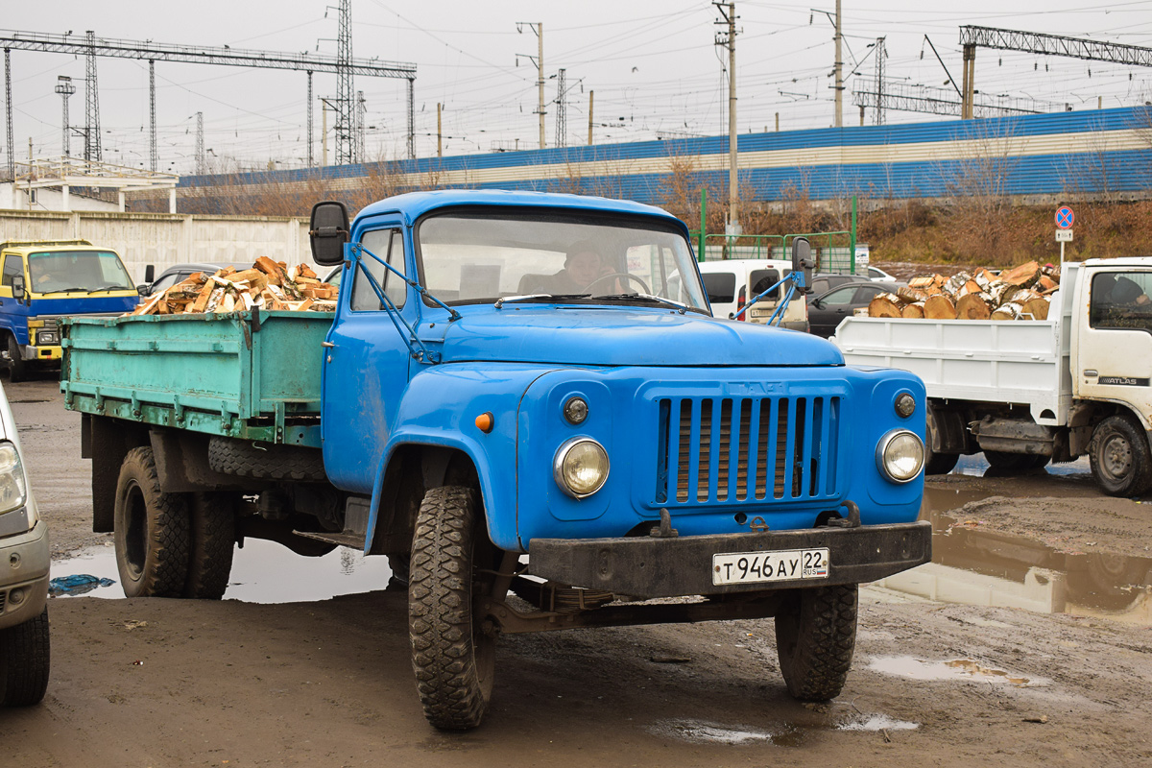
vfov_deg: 28.1
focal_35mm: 48
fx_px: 1536
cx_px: 576
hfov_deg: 41.1
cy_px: 384
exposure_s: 1/125
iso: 400
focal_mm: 32
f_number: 5.6
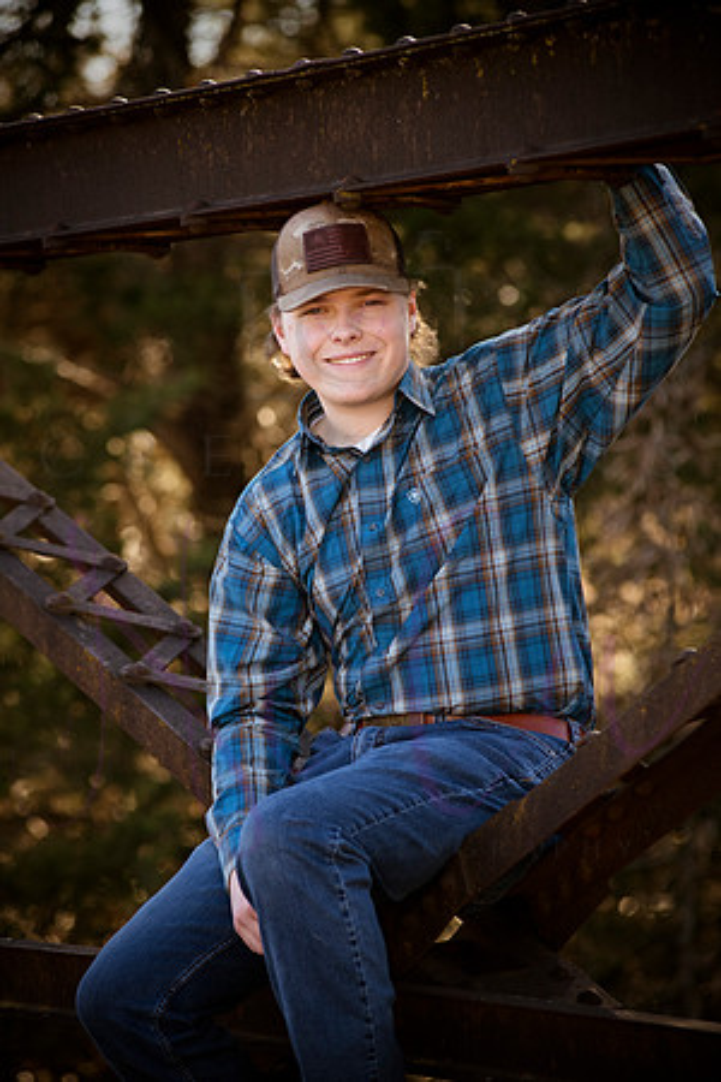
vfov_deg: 13.2
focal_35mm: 155
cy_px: 541
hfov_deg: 8.9
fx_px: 4656
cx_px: 360
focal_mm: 155
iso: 800
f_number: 5
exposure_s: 1/800
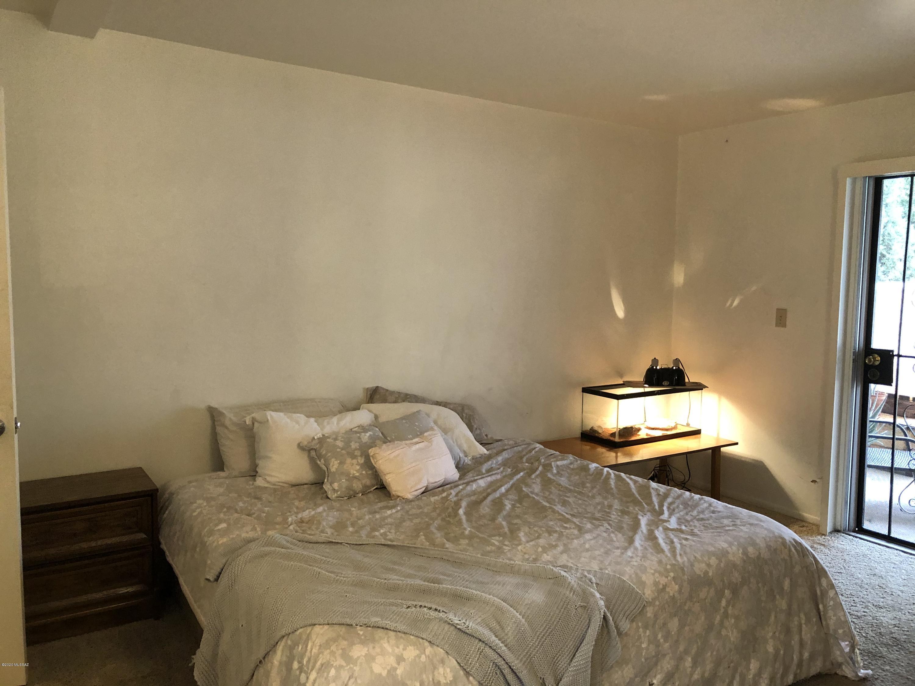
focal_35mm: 28
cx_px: 458
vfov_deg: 49.7
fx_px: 740
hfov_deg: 63.4
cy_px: 343
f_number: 1.8
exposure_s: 1/15
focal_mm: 3.99
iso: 80
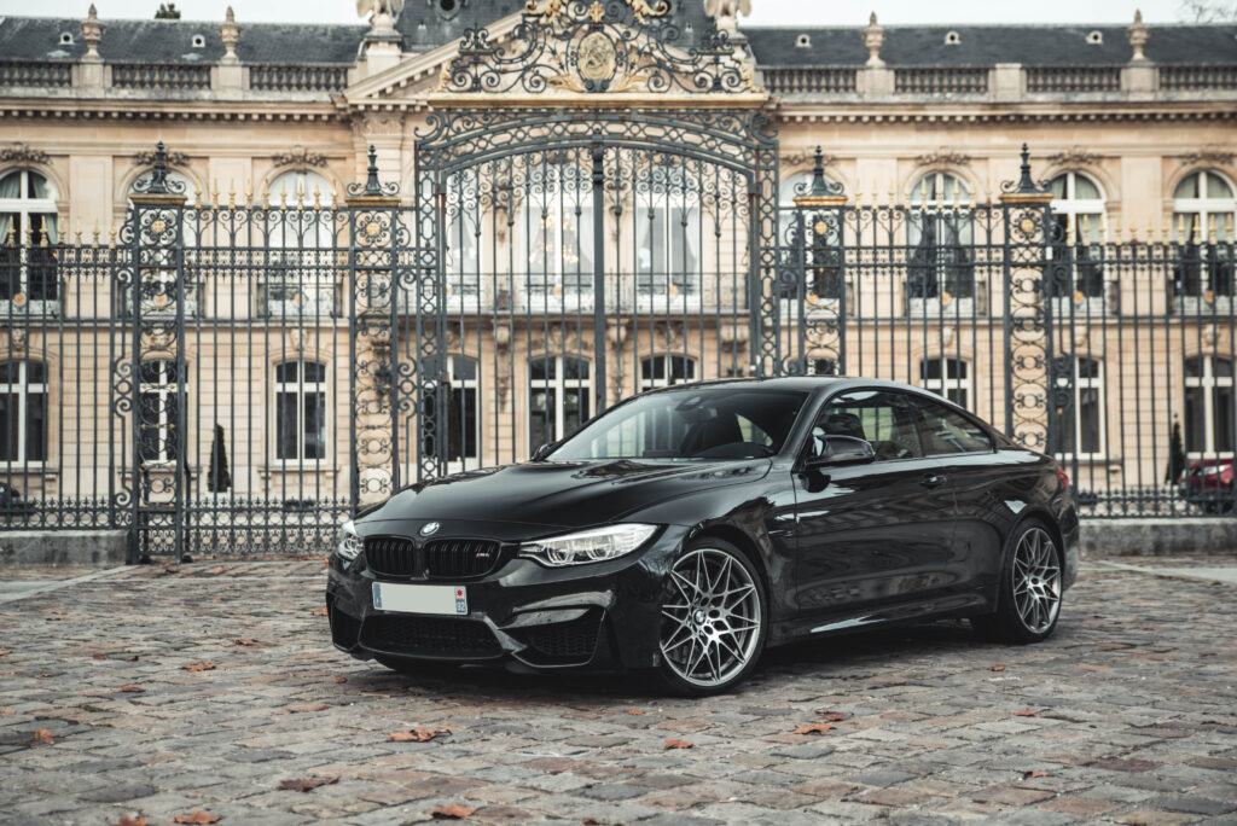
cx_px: 618
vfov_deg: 26.0
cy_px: 413
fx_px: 1788
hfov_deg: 38.2
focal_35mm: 52
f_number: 2.8
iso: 160
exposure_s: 1/80
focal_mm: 52
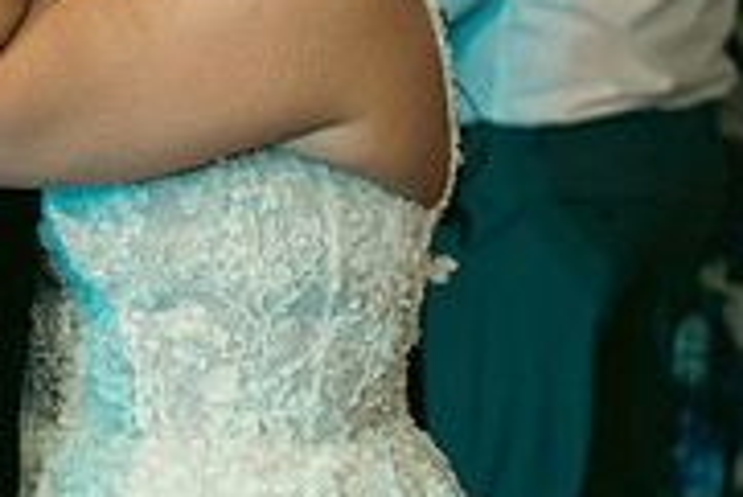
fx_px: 3573
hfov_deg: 11.8
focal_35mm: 173
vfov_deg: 7.9
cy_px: -113
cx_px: 8
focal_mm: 54
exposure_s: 1/160
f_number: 3.5
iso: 2500
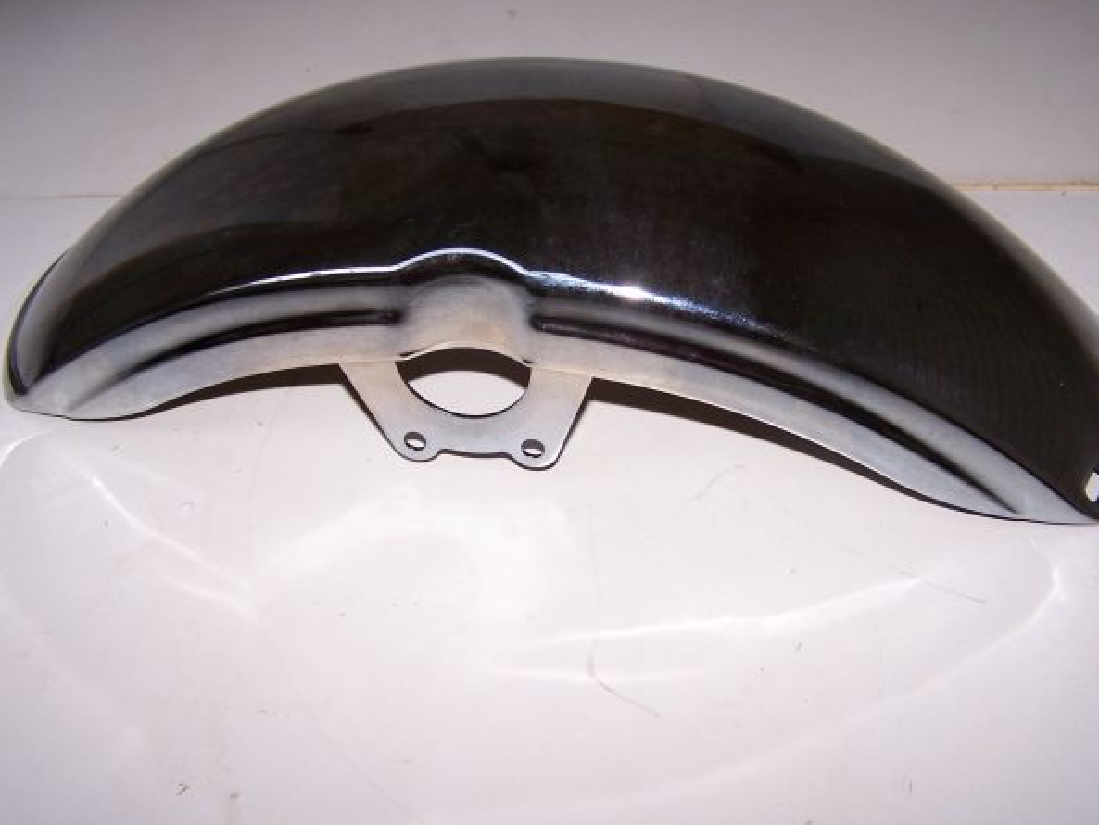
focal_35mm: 41
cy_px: 399
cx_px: 586
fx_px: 1302
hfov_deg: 45.7
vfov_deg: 35.1
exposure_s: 1/60
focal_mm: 6.3
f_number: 2.8
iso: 80
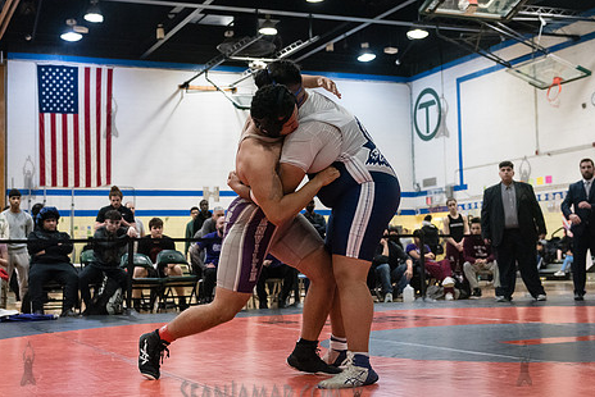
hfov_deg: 36.2
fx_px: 910
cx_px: 276
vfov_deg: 24.6
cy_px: 177
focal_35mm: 55
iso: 8000
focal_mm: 44
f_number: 3.2
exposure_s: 1/500
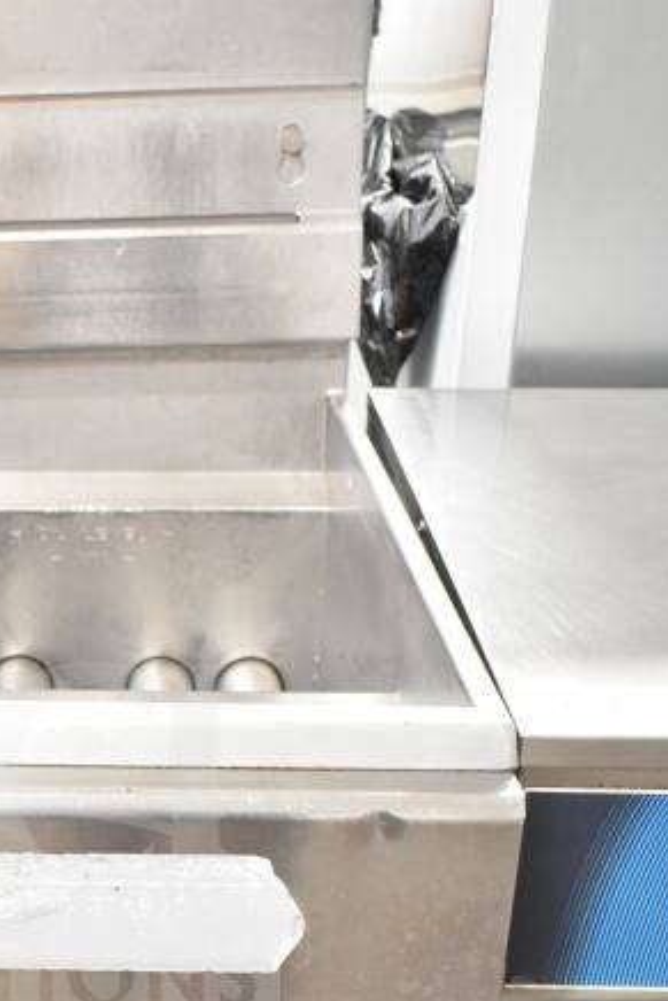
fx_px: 1837
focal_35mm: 66
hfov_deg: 20.1
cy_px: 845
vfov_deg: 29.6
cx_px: 21
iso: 2500
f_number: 3.8
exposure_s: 1/30
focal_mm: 21
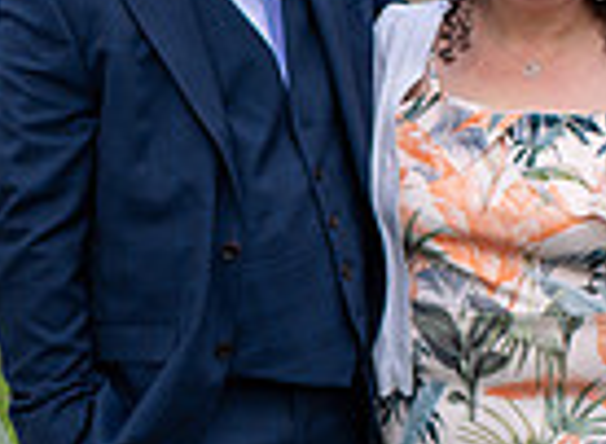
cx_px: 40
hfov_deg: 10.6
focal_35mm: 187
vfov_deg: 7.8
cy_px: 295
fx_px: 3245
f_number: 3.2
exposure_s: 1/320
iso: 100
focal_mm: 35
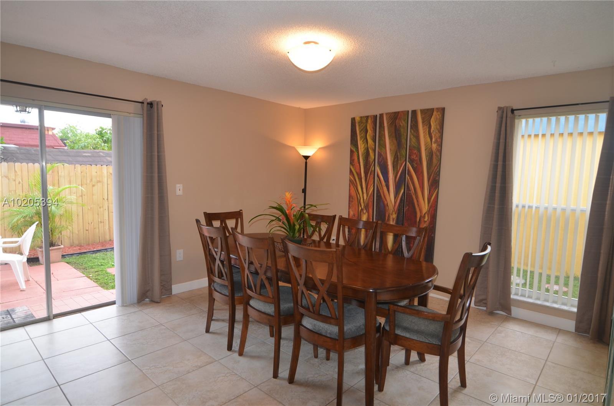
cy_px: 203
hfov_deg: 85.5
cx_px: 307
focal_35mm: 20
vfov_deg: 63.0
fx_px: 332
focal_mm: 13
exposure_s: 1/125
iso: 250
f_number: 2.8
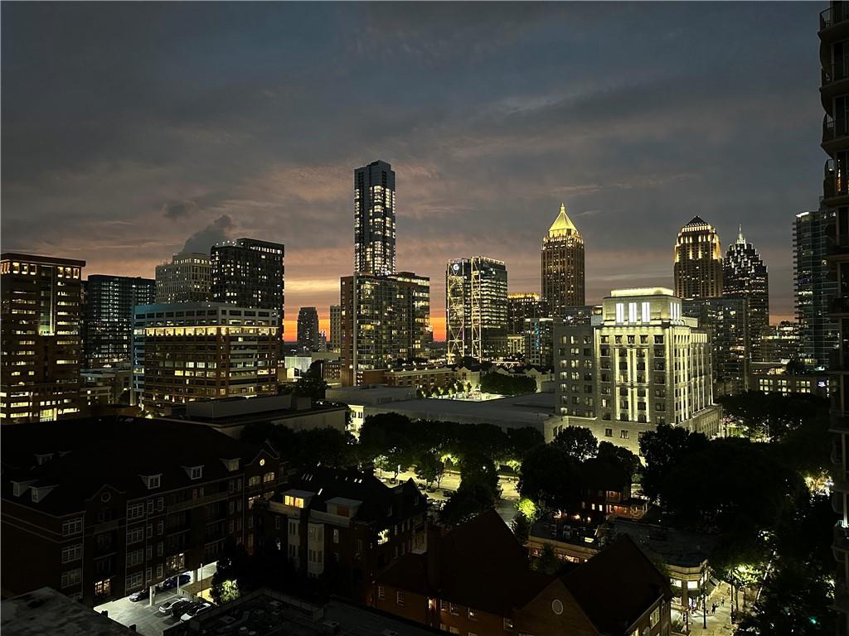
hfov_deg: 71.6
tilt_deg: +2.1
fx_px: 589
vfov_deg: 56.8
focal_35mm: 24
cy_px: 318
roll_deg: +0.1
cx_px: 424
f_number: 1.78
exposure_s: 1/30
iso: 1600
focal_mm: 6.86
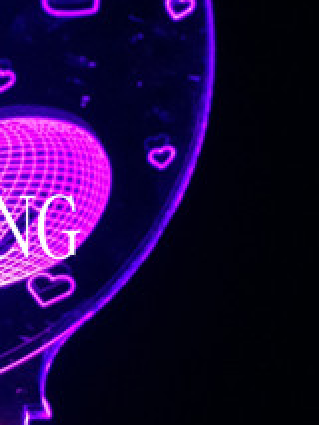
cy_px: 231
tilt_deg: -34.8
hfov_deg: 11.3
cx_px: -215
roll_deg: -3.8
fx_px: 1522
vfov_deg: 15.9
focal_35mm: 124
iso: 200
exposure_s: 1/20
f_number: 2.4
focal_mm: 4.12
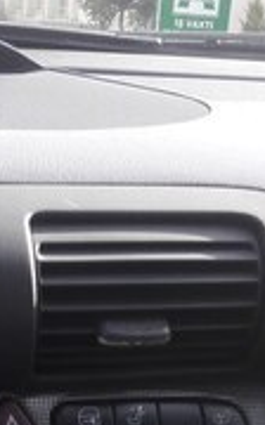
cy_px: 557
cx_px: 73
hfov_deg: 15.8
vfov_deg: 22.5
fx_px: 951
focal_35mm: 82
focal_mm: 3.7
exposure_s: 1/159
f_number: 1.9
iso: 40
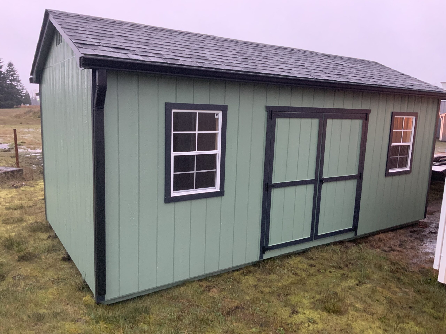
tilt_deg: -7.5
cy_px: 167
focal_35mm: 29
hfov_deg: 61.7
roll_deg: -0.7
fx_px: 374
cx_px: 223
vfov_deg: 48.2
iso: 250
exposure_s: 1/60
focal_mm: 3
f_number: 1.8
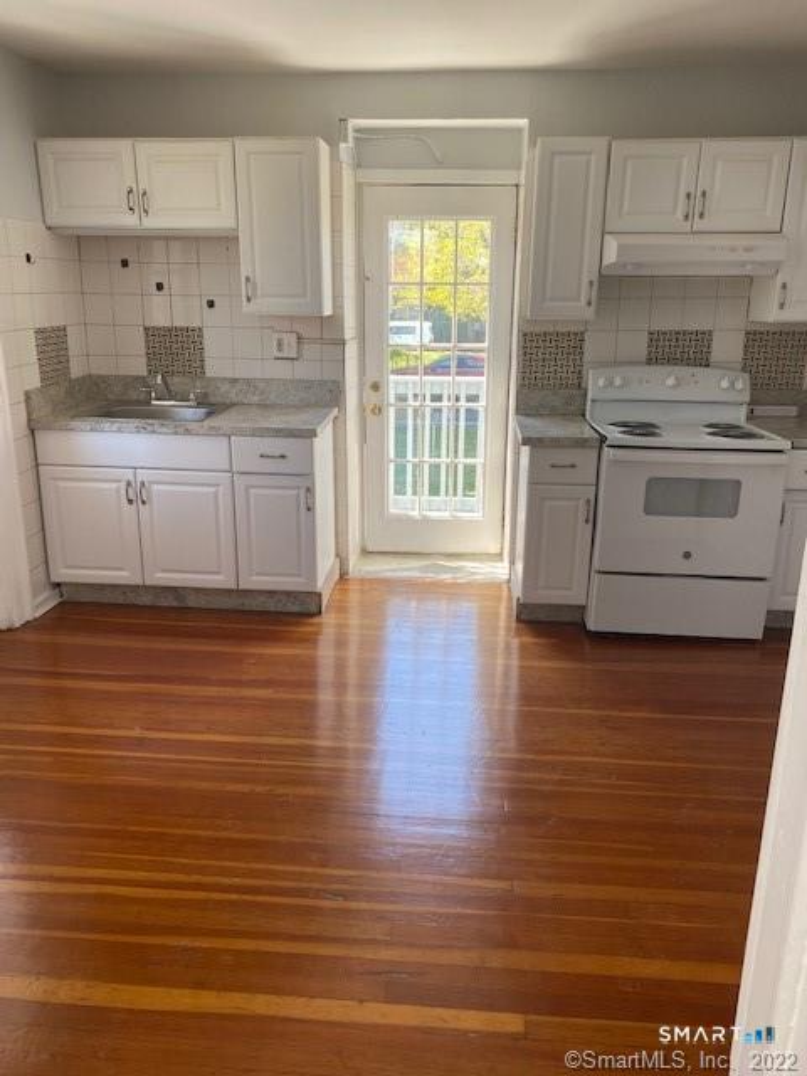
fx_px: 808
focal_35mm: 26
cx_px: 404
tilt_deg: -16.7
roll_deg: -0.2
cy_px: 538
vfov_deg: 67.3
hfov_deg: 53.1
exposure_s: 1/122
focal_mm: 4.25
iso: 50
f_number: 1.8
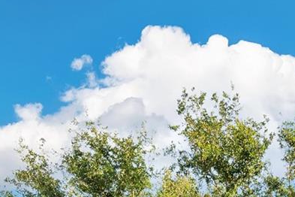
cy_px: 262
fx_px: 467
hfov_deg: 33.8
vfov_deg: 21.3
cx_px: 246
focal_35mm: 57
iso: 100
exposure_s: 1/125
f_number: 9
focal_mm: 14
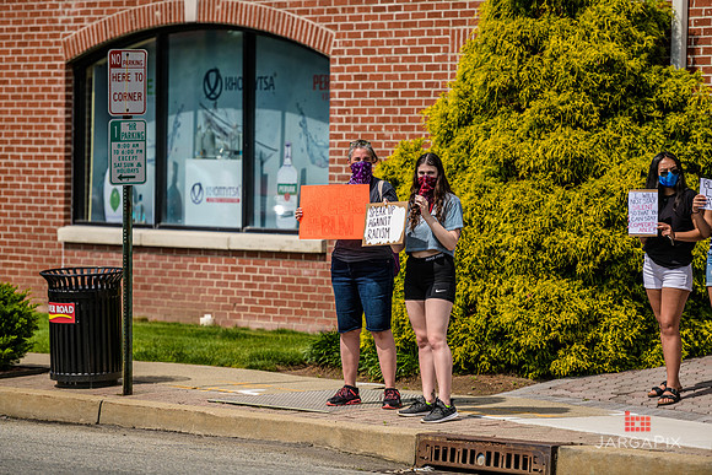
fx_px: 3660
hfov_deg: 11.1
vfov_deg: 7.4
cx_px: 356
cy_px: 238
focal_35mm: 185
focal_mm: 185
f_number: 3.2
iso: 200
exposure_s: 1/5000
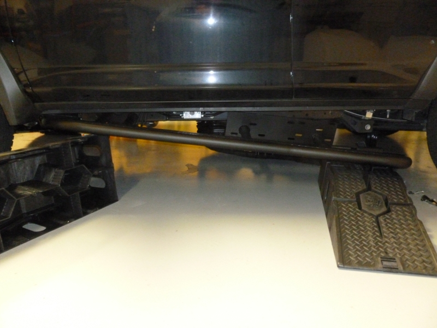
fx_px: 353
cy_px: 164
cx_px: 218
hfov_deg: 63.4
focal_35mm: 28
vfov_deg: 49.7
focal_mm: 5
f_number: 3.3
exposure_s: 1/10
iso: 800
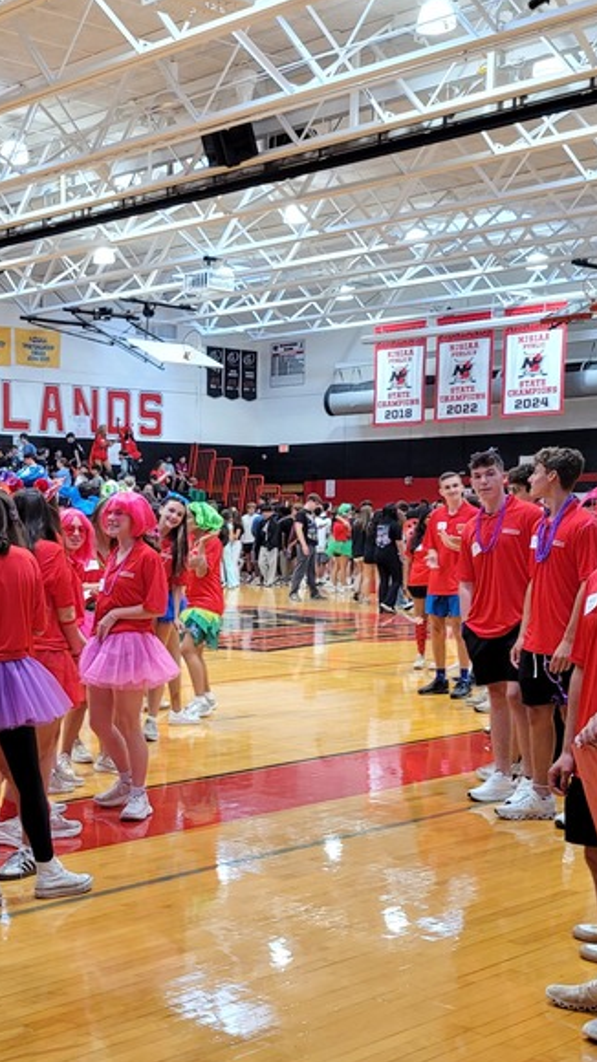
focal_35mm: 50
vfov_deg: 41.0
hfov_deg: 23.3
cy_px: 679
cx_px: 48
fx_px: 1408
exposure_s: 1/60
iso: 160
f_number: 1.8
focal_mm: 5.4
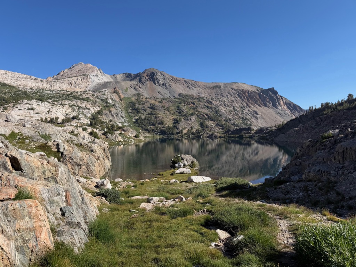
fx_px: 247
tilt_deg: -0.3
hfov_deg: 71.6
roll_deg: +0.4
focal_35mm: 24
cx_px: 178
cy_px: 134
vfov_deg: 56.8
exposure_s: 1/3953
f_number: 1.78
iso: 80
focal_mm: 6.76
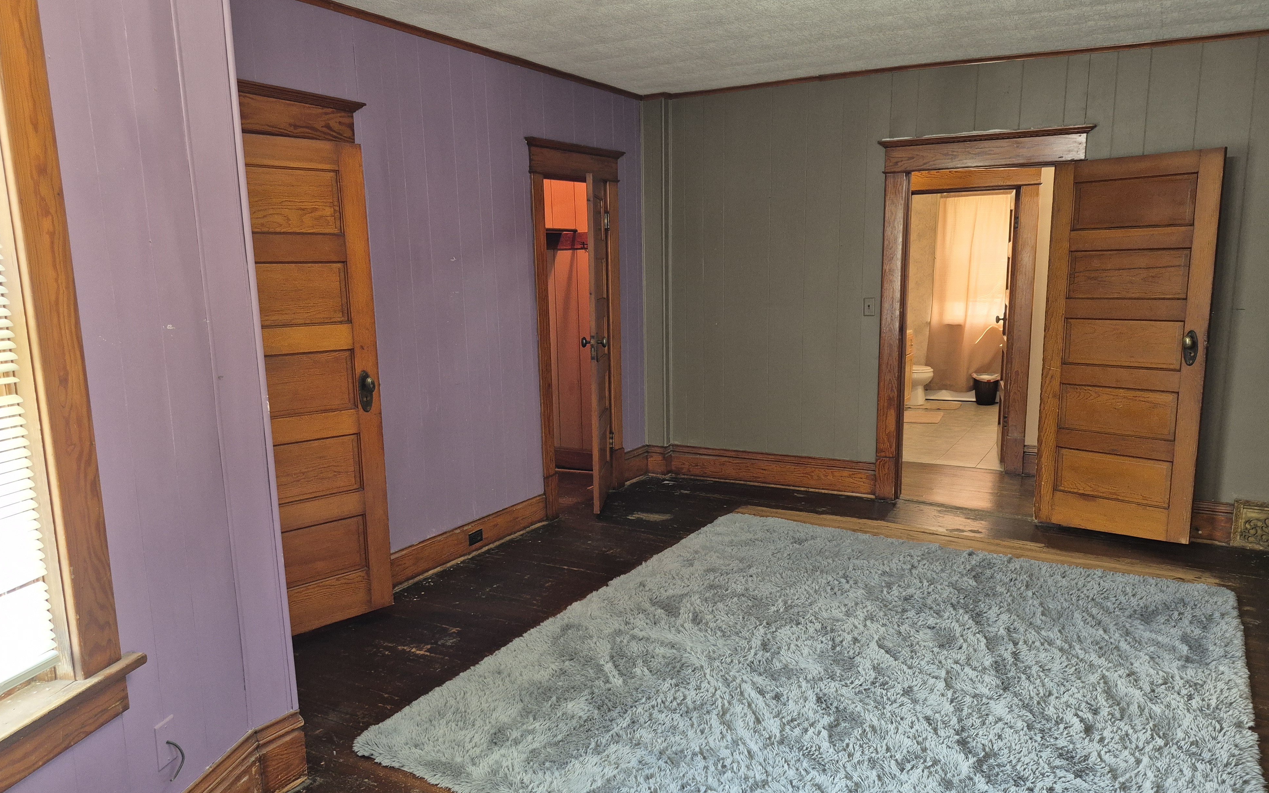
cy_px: 446
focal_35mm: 25
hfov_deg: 72.5
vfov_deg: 49.2
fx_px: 865
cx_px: 621
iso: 400
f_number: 1.8
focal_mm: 5.4
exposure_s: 1/120
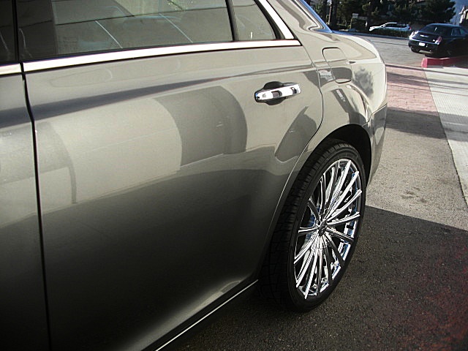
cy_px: 176
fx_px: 487
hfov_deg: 51.4
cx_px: 234
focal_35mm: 36
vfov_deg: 39.7
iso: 50
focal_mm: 6.3
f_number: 2.8
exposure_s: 1/400
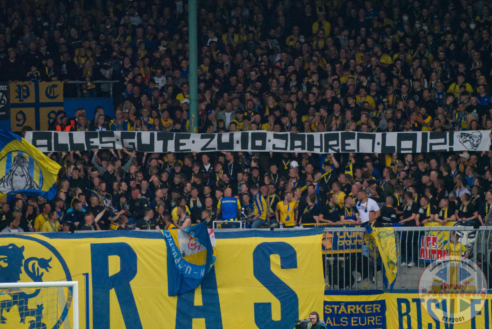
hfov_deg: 3.6
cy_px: 164
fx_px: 7932
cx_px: 246
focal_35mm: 580
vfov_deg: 2.4
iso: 800
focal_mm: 212.8
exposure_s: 1/640
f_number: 7.1
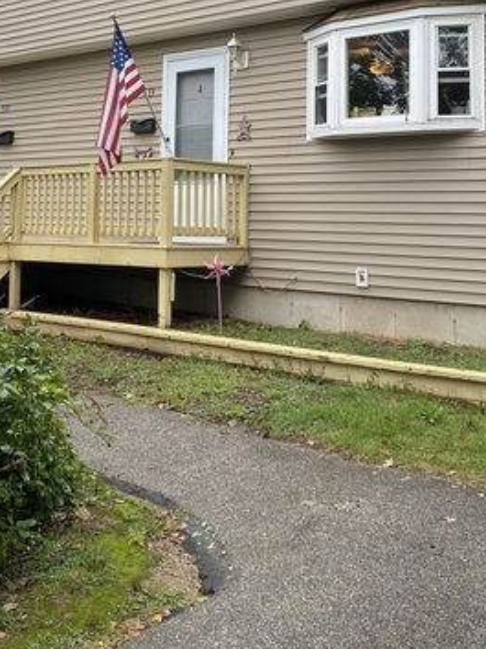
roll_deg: -3.8
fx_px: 918
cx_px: 183
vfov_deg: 37.5
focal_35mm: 49
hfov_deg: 29.5
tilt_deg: +8.6
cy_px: 127
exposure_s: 1/122
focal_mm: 4.25
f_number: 1.8
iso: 32
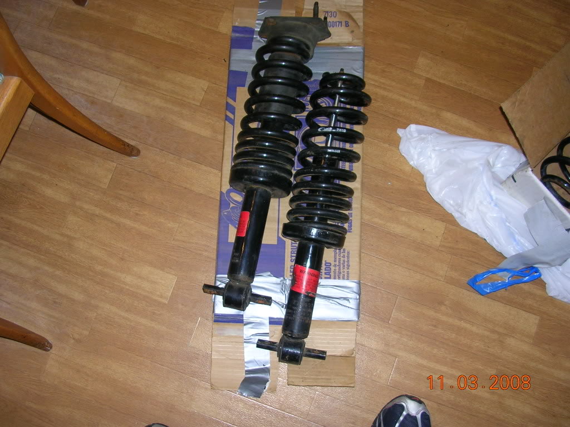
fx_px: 626
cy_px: 214
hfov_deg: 49.0
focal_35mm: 38
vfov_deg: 37.7
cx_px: 285
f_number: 2.8
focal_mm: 5.8
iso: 50
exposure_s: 1/60.1
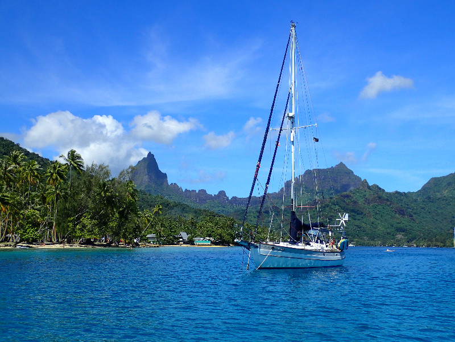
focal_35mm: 46
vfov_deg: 31.5
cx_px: 228
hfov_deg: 41.2
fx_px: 605
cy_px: 171
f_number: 4.5
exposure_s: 1/1000
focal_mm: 8.41
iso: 100
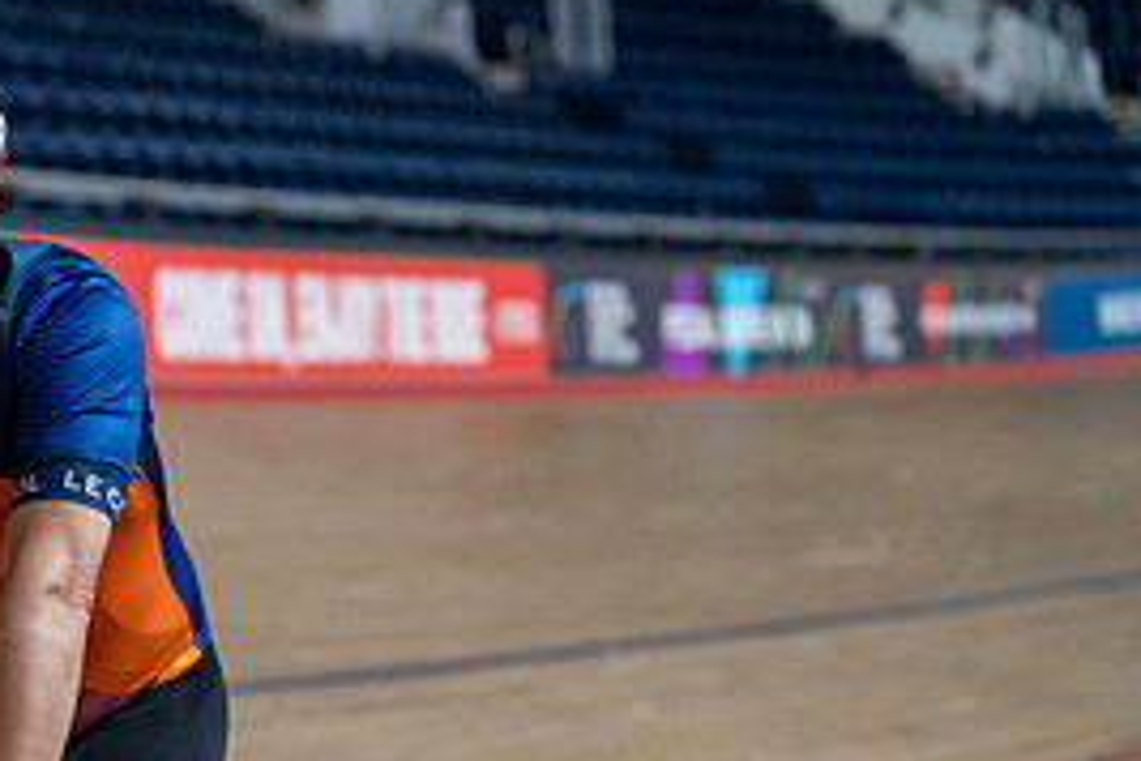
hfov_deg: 13.3
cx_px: -77
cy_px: 498
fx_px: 4817
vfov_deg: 9.0
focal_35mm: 152
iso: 3200
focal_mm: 70
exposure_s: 1/800
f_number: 2.8
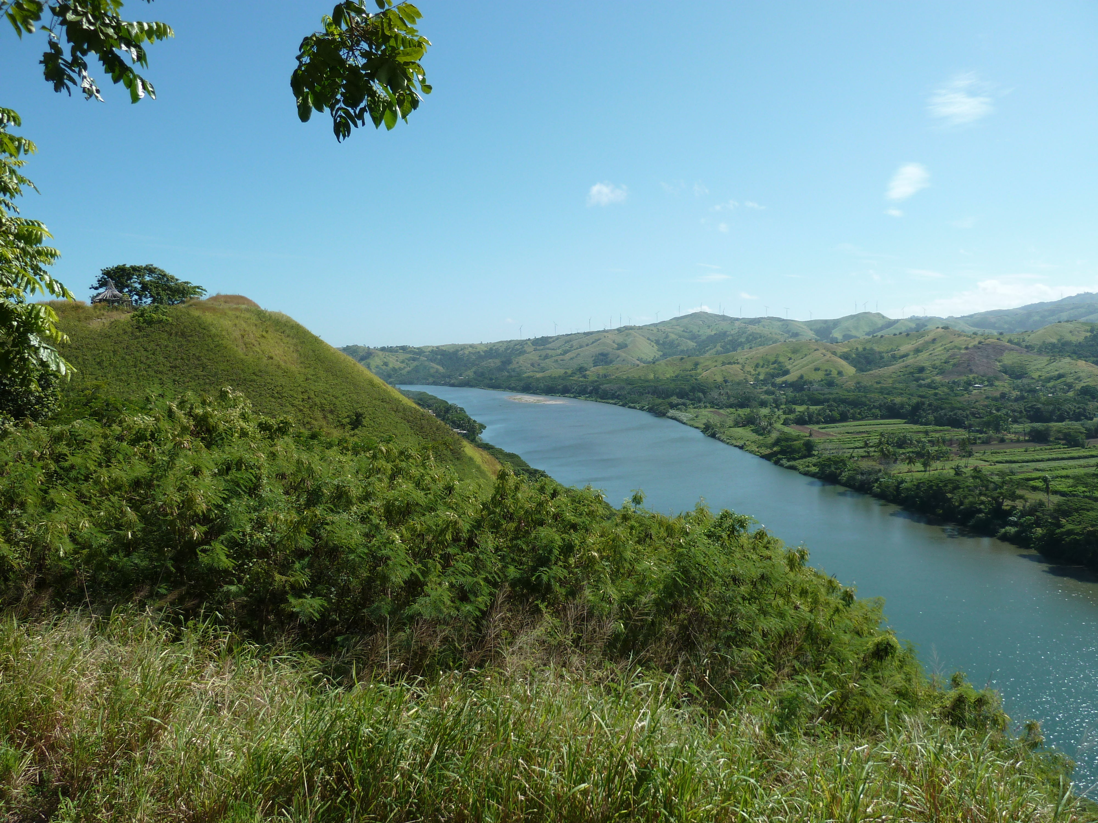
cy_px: 412
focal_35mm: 25
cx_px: 549
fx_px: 793
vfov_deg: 54.9
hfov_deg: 69.4
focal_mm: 4.1
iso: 80
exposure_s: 1/800
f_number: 3.3
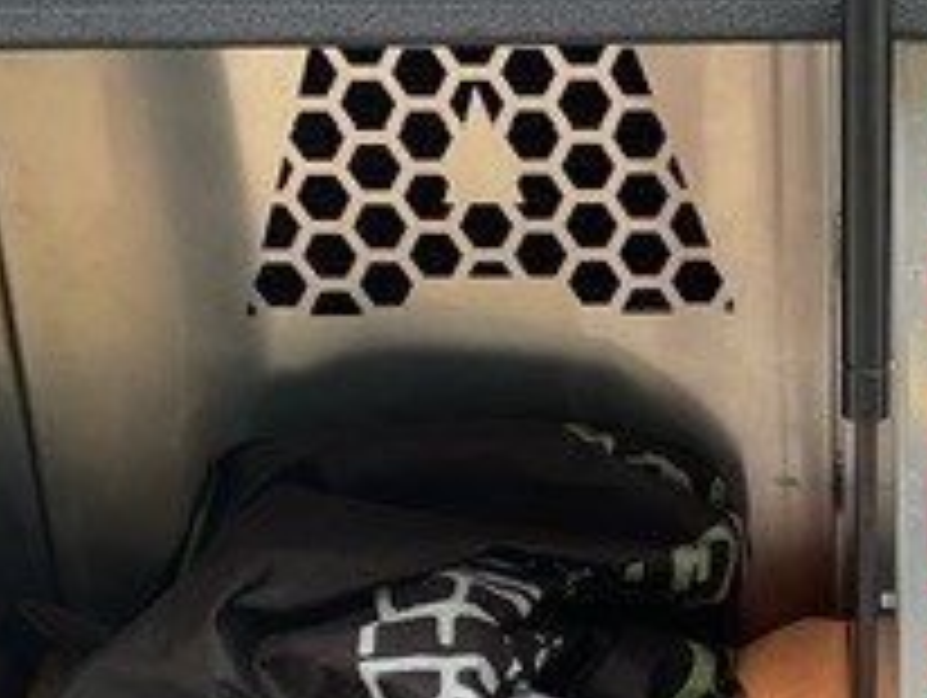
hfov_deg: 21.2
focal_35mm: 90
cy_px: 675
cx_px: 850
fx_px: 2413
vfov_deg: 16.2
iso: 16
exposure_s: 1/149
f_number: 1.8
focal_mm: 3
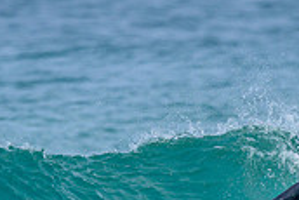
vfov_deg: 0.4
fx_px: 30905
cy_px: 325
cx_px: 262
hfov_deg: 0.6
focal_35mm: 3718
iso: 220
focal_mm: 800
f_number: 6.3
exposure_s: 1/2000
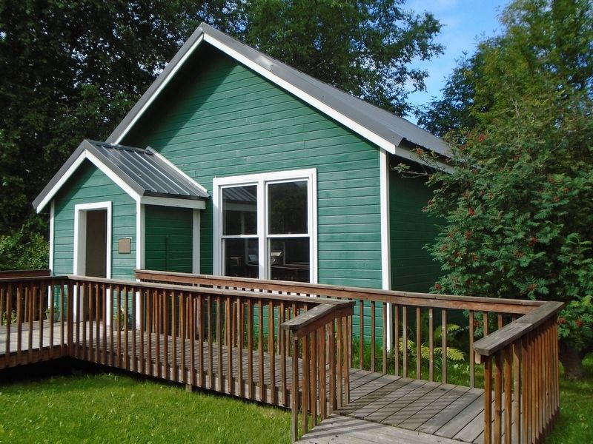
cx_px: 296
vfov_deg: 45.4
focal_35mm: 31
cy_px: 222
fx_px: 531
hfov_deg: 58.4
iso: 100
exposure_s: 1/640
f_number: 3.5
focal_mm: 5.5
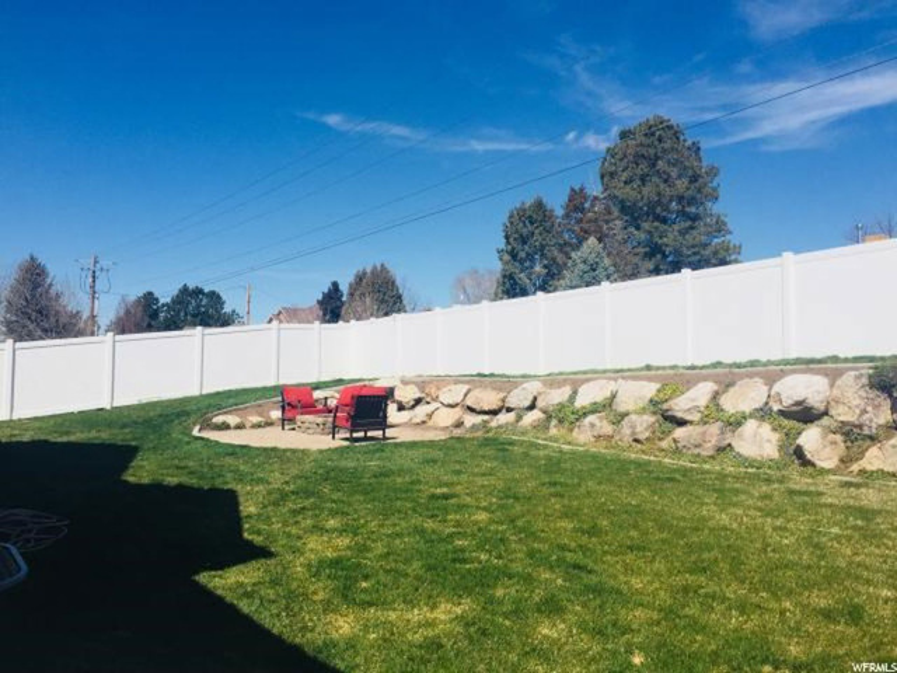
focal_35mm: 29
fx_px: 751
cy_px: 336
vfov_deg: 48.2
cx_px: 448
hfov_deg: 61.7
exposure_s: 1/4950
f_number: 2.2
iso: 32
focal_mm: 4.15
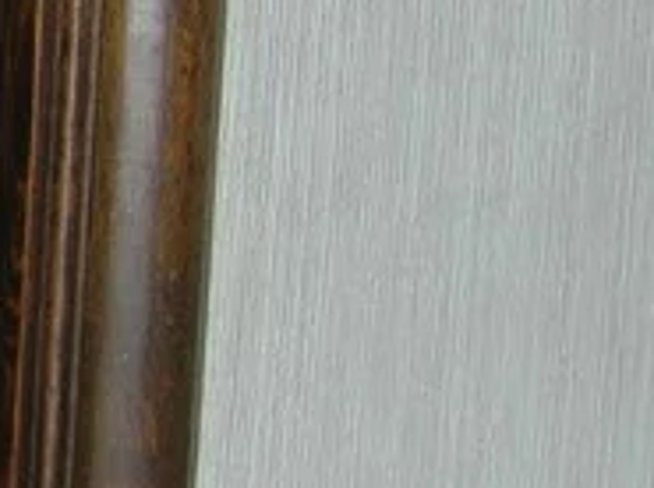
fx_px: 5336
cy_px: 467
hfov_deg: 6.6
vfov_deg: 5.2
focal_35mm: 283
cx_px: -972
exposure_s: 1/60.1
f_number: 3.2
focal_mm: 10.6
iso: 64
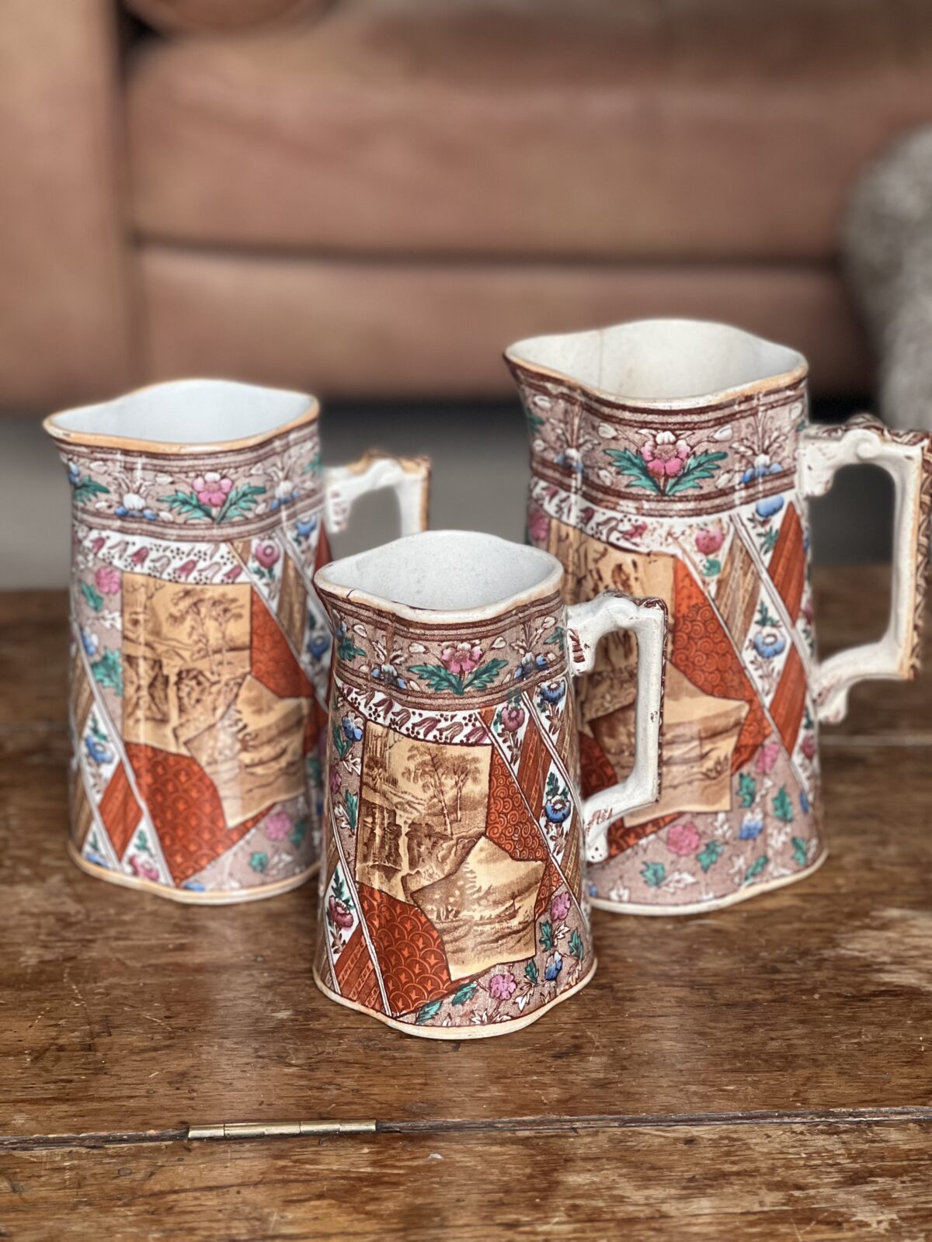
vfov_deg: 25.3
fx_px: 2764
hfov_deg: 19.1
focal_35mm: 77
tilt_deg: -22.0
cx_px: 466
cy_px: 621
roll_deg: +1.7
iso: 250
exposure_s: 1/121
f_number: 2.8
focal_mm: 9
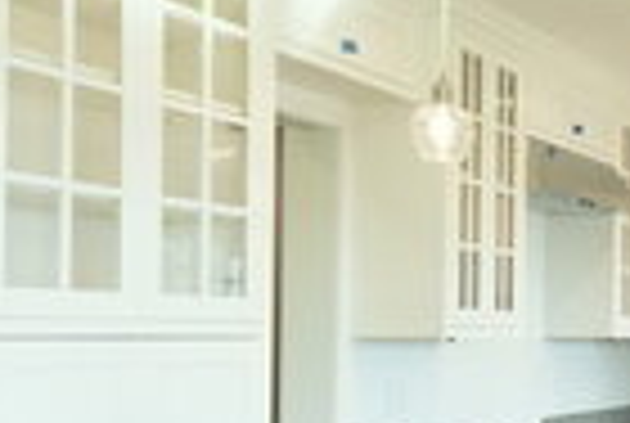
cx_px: 914
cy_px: 414
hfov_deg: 24.4
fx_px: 1170
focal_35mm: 67
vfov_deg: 19.9
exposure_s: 1/60
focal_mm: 13
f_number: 8
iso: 1000
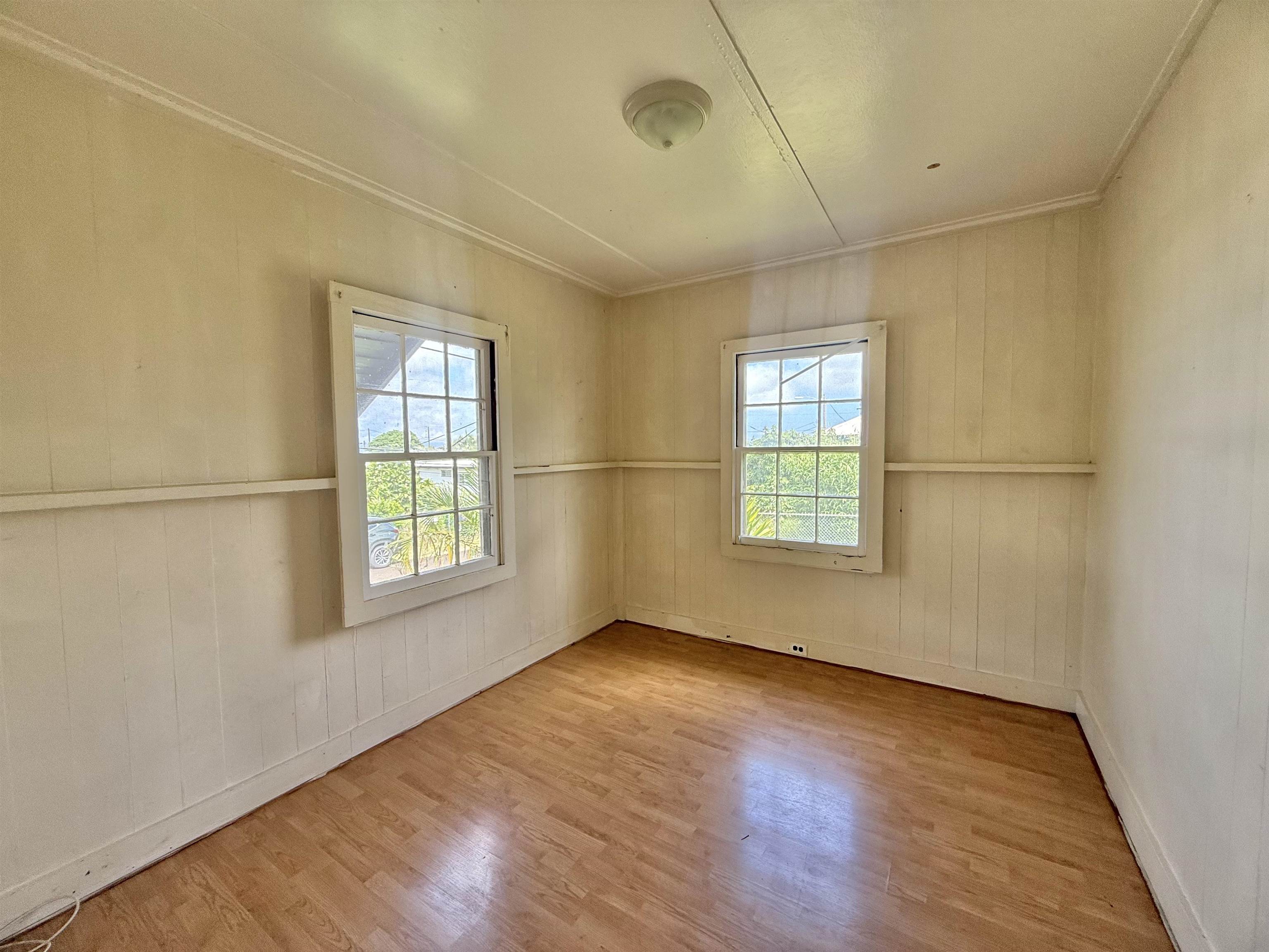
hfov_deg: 102.1
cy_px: 476
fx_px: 513
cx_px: 634
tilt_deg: -2.3
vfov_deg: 85.7
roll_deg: +0.7
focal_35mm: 14
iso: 64
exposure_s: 1/99
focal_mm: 2.22
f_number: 2.2
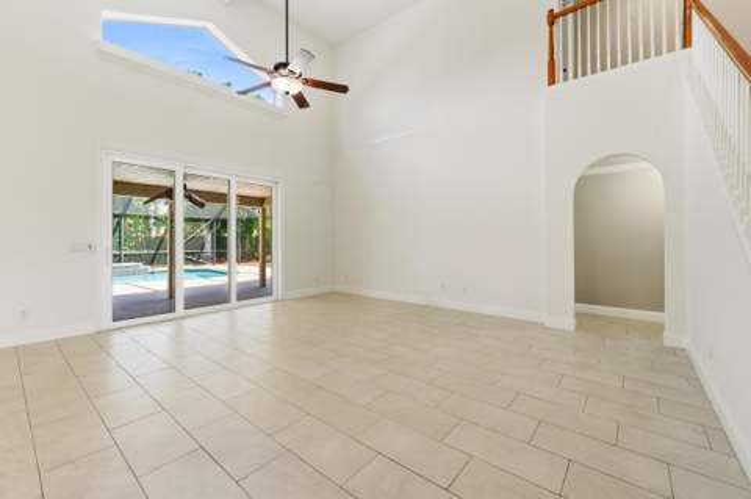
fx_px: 292
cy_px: 250
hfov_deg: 104.3
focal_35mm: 14
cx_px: 376
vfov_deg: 81.1
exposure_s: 1/6
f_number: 9
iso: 250
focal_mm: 14
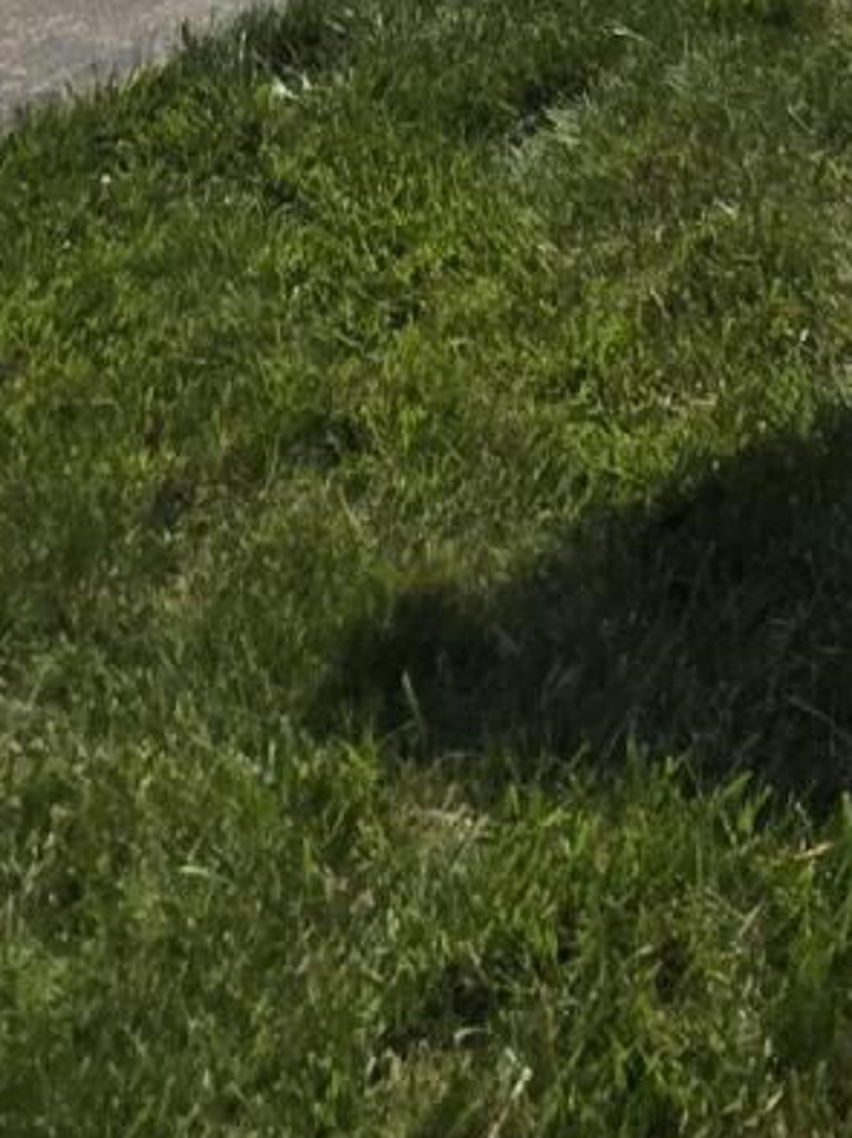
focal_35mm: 66
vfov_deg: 19.5
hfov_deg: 17.7
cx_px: 1545
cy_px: -1046
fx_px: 2168
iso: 50
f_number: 2.2
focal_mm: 2.2
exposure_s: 1/3464
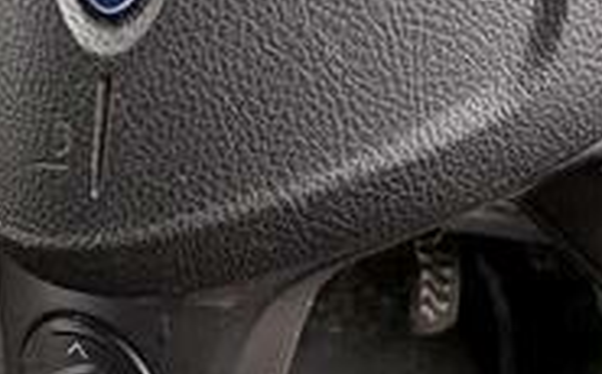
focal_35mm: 72
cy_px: -137
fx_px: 1179
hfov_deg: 28.6
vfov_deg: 16.8
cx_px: 329
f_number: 2.2
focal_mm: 2.22
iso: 100
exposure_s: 1/140
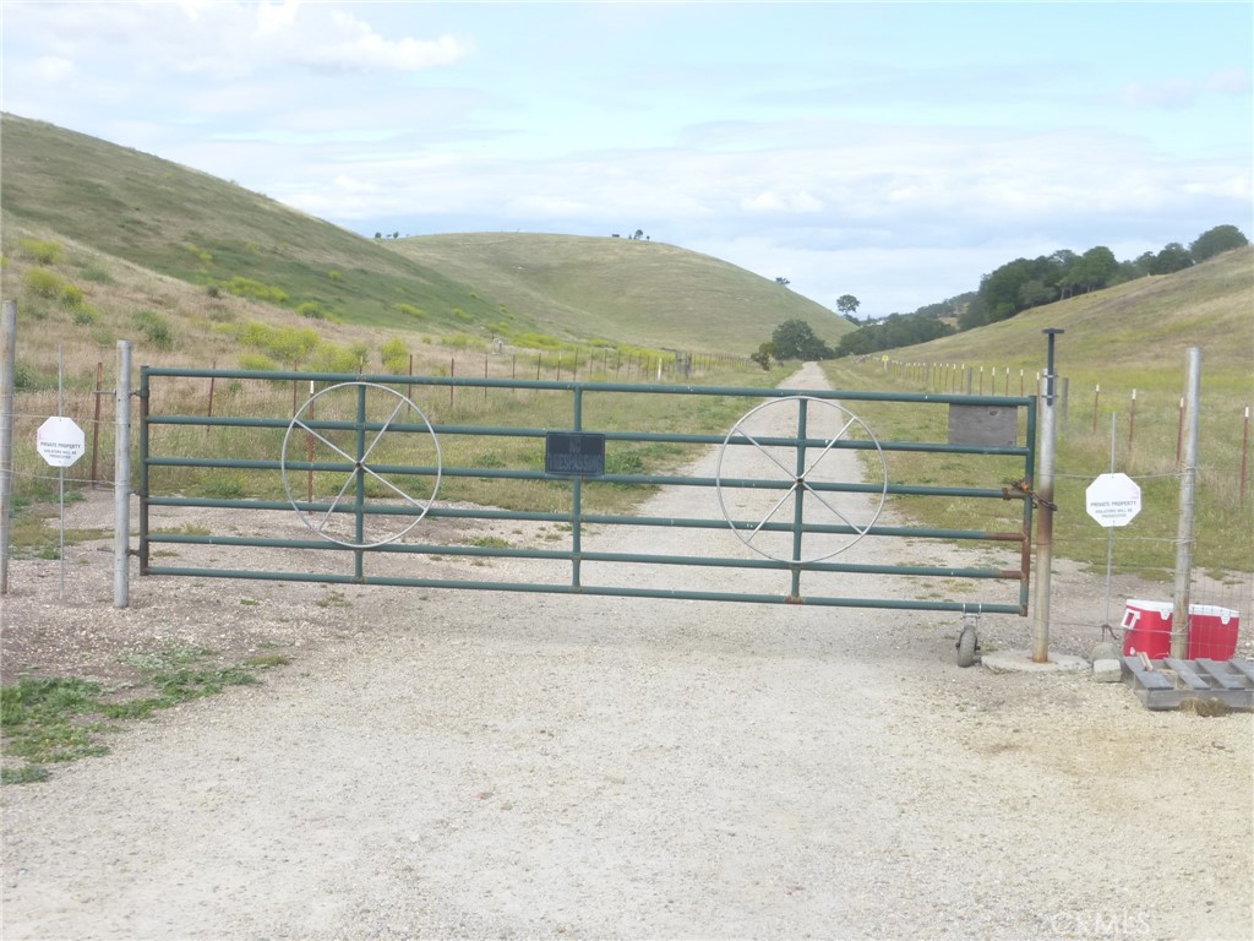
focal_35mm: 47
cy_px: 470
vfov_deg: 30.9
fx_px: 1703
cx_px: 627
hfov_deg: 40.4
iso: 100
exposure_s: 1/400
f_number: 4.2
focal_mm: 8.5
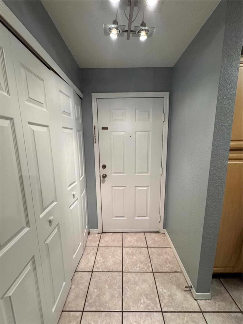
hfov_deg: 85.7
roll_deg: +1.8
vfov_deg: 102.1
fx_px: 131
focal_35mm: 14
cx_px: 122
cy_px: 162
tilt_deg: -10.4
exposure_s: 1/120
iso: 250
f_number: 2.2
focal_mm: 2.22
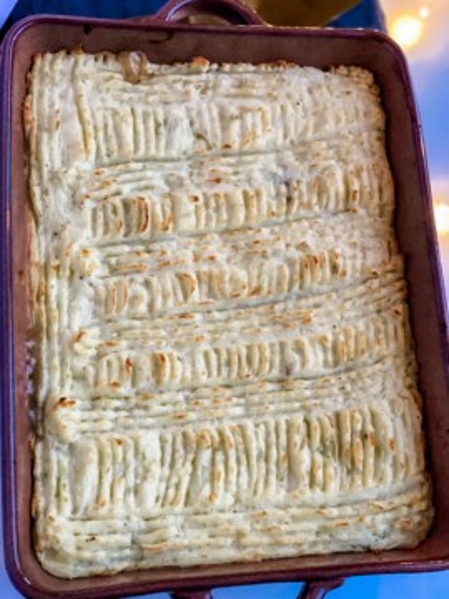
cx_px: 224
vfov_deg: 36.8
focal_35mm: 52
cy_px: 300
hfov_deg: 28.0
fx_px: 899
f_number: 2
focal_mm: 6
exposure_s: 1/25
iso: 500
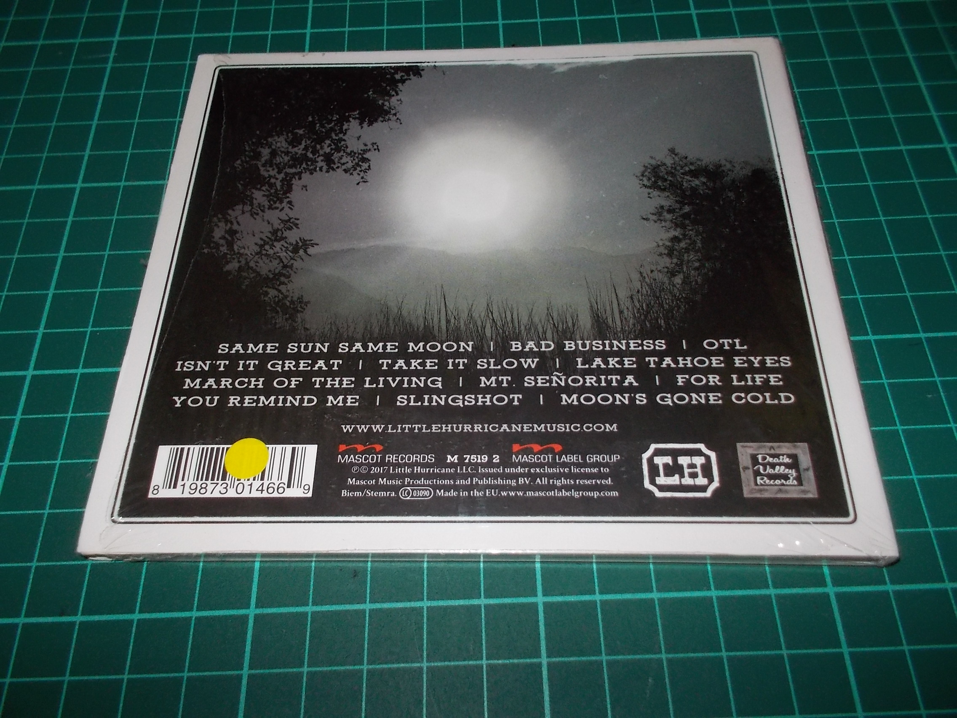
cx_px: 478
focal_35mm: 29
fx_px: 802
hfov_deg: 61.7
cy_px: 359
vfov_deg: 48.2
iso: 200
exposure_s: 1/30
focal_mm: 4.1
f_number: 3.3
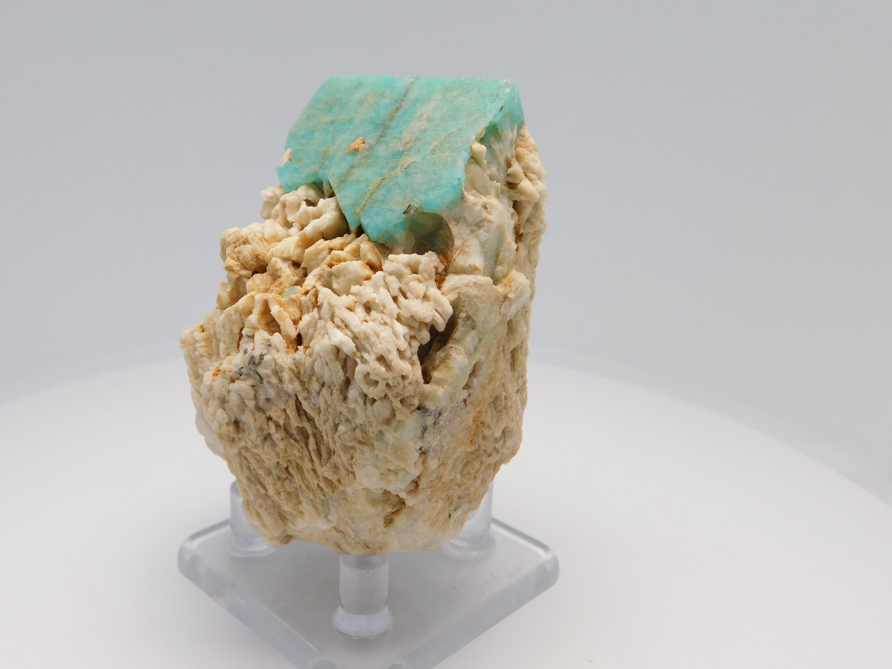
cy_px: 311
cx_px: 406
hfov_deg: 52.5
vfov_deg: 40.7
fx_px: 902
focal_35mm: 35
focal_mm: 5.3
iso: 125
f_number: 3.2
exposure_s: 1/400
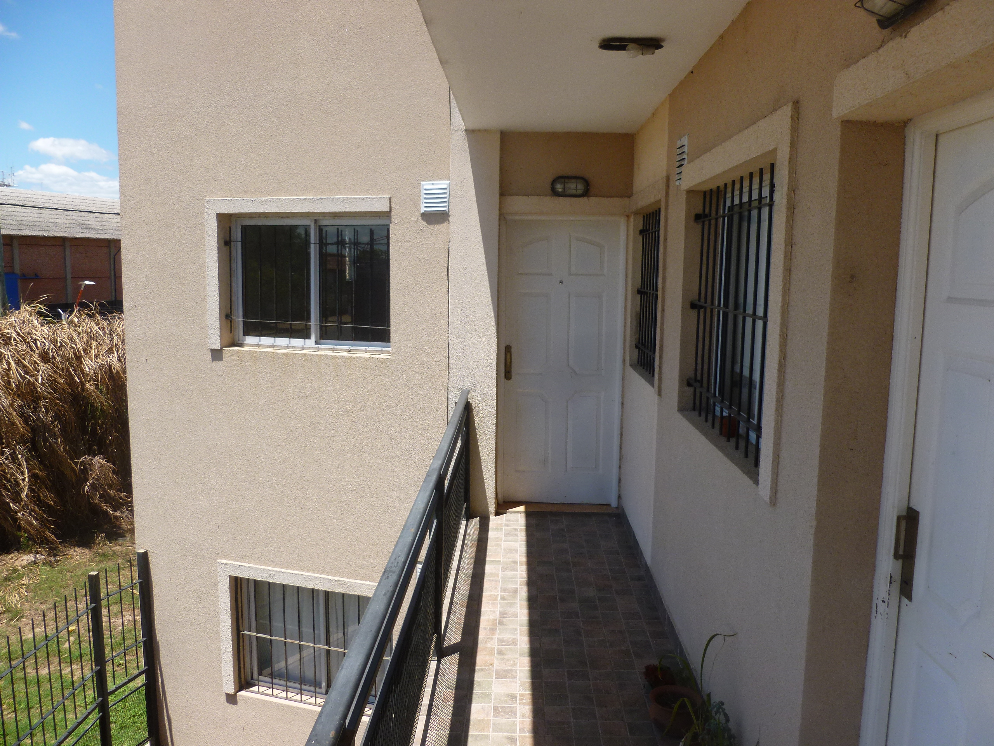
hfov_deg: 63.4
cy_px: 373
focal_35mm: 28
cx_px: 497
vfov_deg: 49.7
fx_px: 804
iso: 100
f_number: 3.3
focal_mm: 5
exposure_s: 1/800
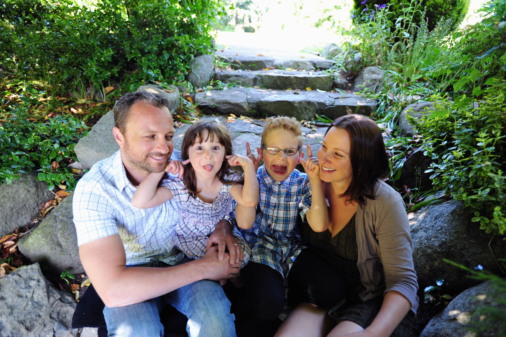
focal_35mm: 20
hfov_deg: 84.0
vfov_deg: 61.9
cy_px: 168
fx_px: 281
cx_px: 253
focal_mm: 20
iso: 200
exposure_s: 1/50
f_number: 2.8
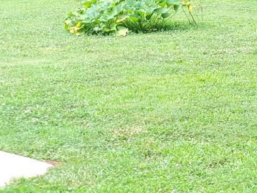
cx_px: 280
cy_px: 1
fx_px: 1003
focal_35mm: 135
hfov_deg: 14.3
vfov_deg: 10.9
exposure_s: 1/33
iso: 50
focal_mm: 6
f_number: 2.09
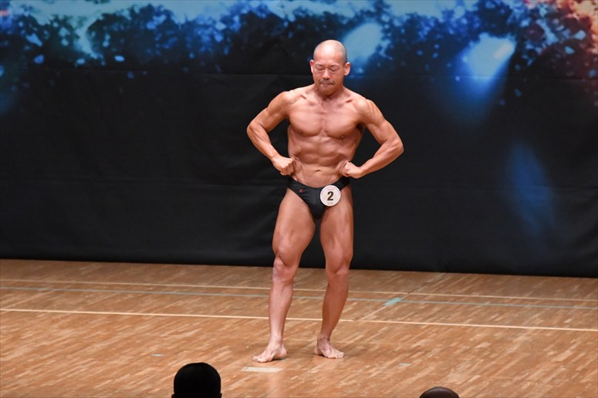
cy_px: 199
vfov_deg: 4.6
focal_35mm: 300
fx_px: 4981
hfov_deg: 6.9
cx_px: 299
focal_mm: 200
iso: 6400
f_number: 5.6
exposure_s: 1/400
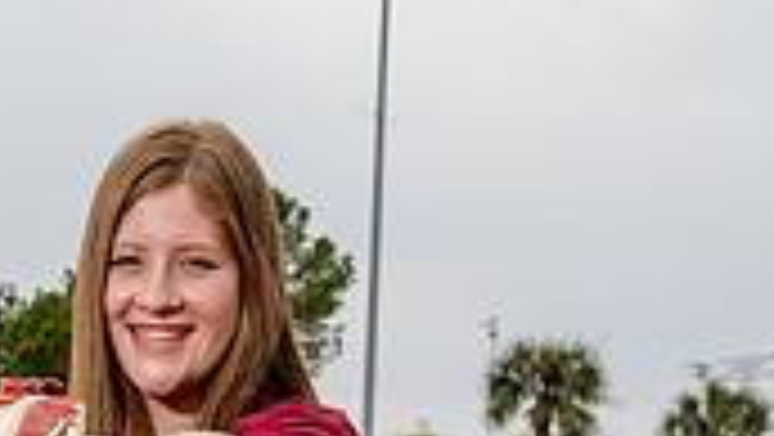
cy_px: 984
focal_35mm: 96
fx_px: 1971
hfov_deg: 21.8
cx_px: 104
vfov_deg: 11.0
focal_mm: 35
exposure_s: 1/250
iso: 80
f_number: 5.6
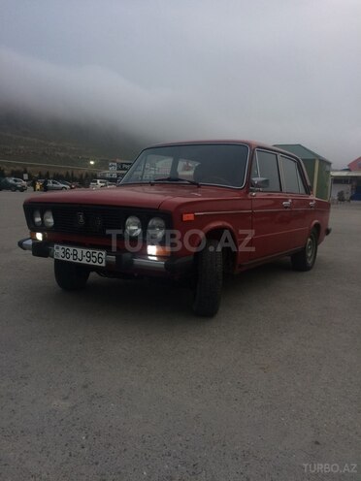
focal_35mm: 29
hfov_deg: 48.2
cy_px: 240
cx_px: 180
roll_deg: -1.1
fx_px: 403
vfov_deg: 61.7
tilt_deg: -8.7
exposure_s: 1/33
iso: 32
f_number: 2.2
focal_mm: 4.15
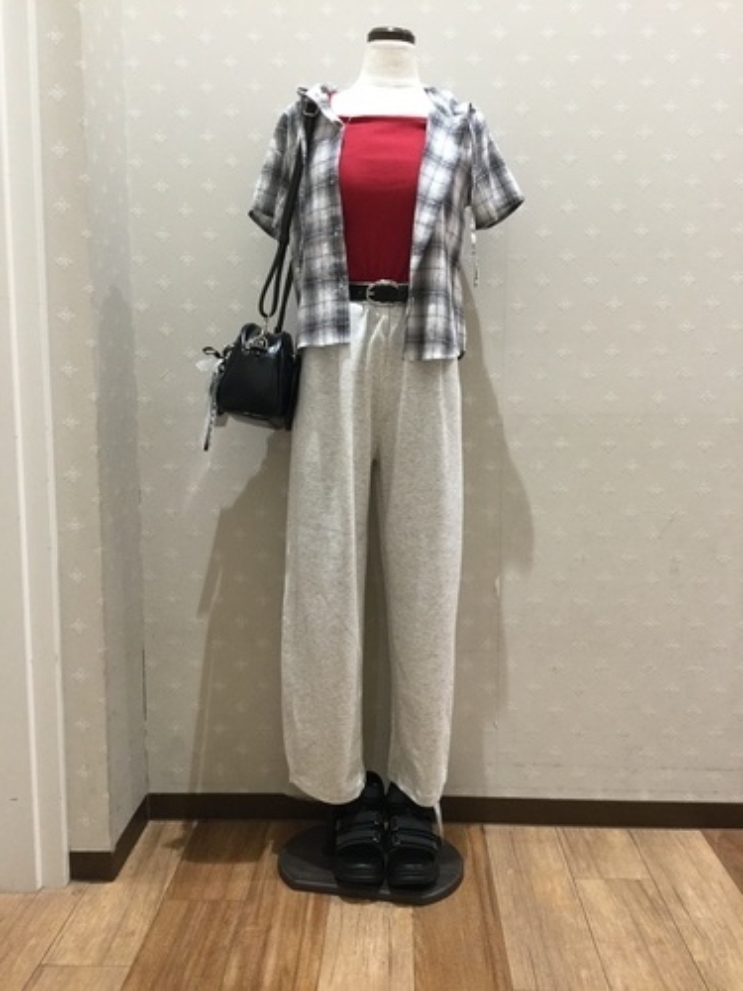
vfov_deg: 58.4
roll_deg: +1.1
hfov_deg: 45.4
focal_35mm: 31
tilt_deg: -6.3
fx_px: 887
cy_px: 496
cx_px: 372
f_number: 2.4
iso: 80
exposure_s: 1/30
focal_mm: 3.3
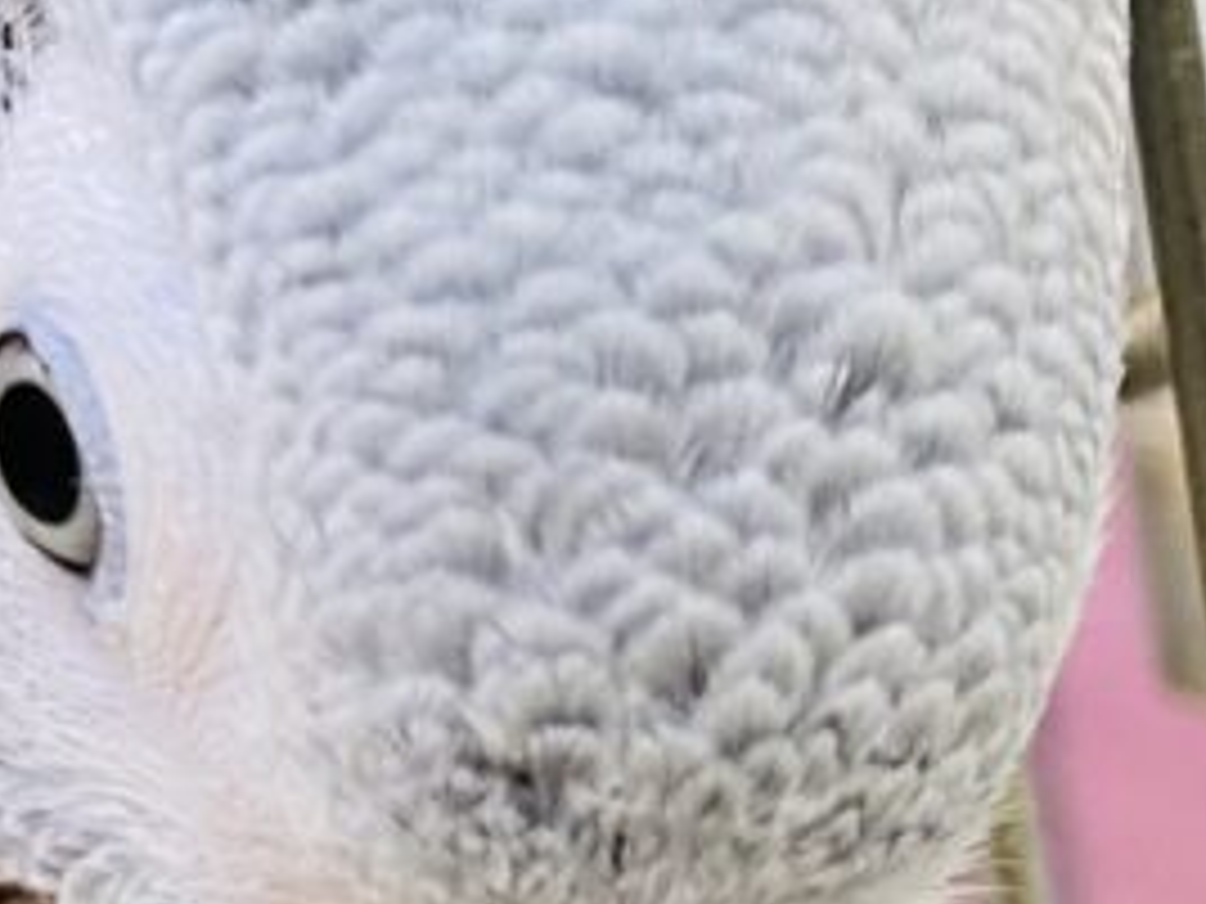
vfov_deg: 13.1
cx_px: -558
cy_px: 54
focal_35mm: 112
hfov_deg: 16.2
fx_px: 3902
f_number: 1.8
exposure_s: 1/50
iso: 100
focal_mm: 4.25
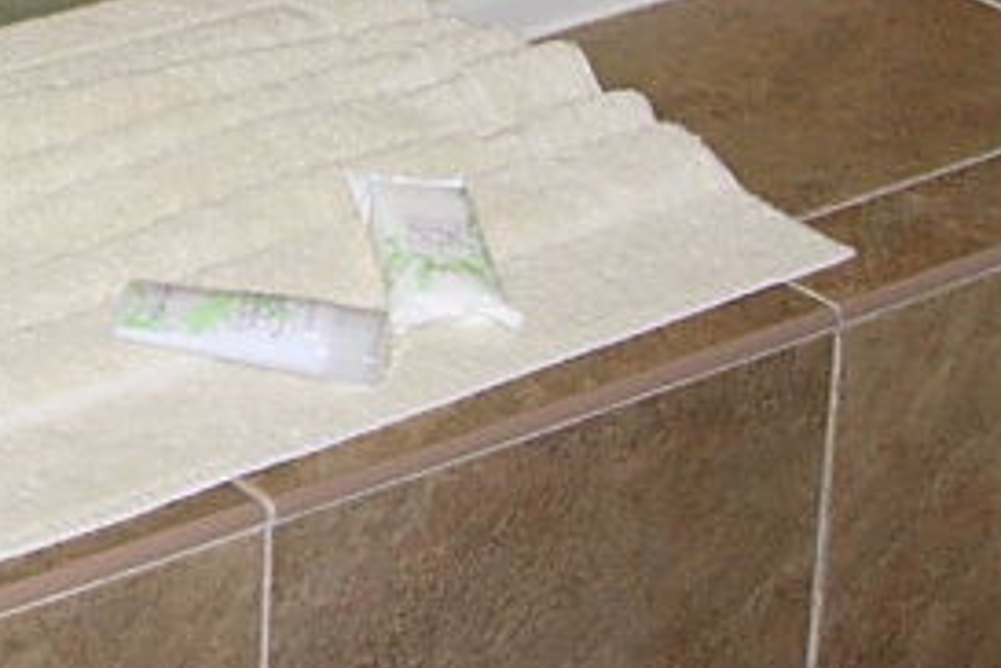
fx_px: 4115
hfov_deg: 13.3
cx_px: -370
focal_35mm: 148
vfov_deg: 9.0
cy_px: -334
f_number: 2.8
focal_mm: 7.8
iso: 79
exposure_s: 1/64
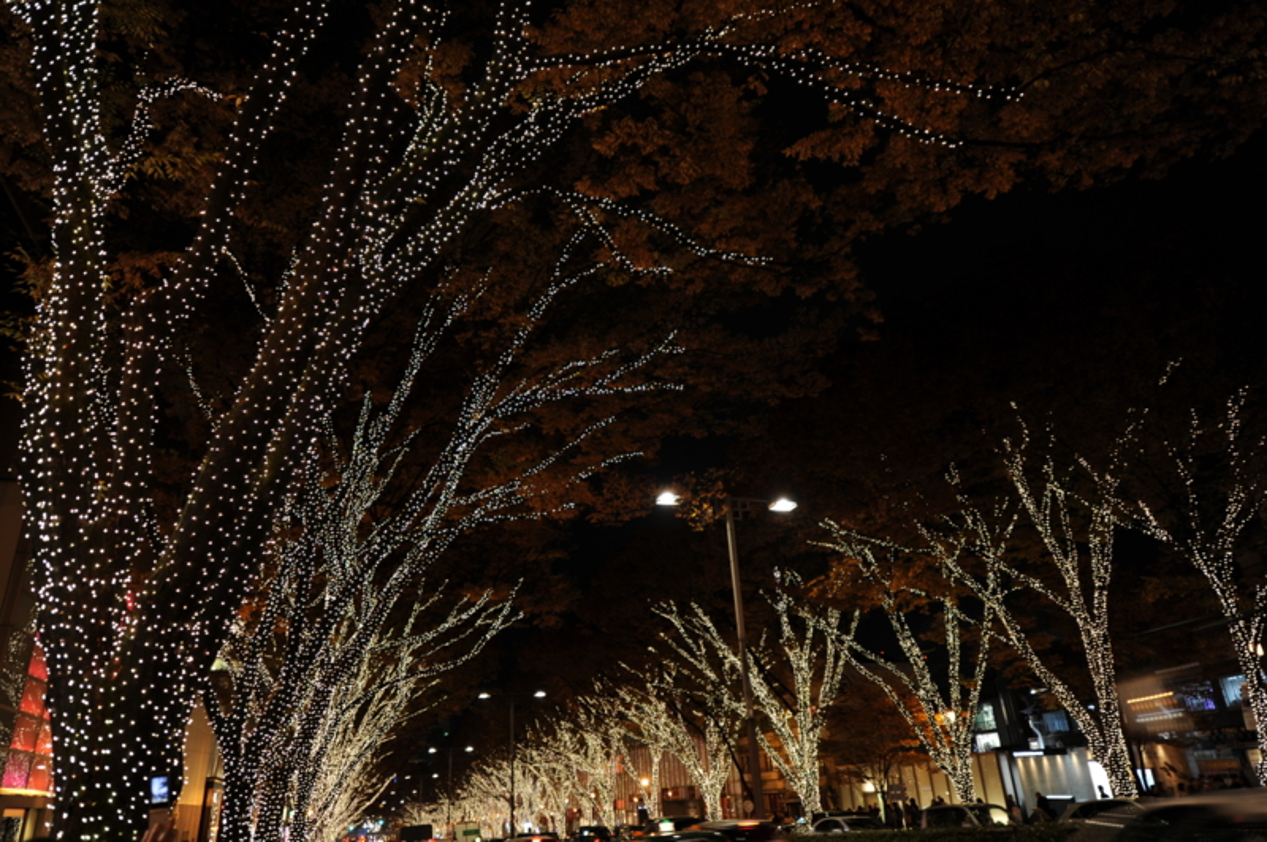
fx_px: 844
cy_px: 421
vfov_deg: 53.1
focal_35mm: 24
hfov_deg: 73.8
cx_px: 634
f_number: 2.8
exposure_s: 1/10
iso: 200
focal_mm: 24
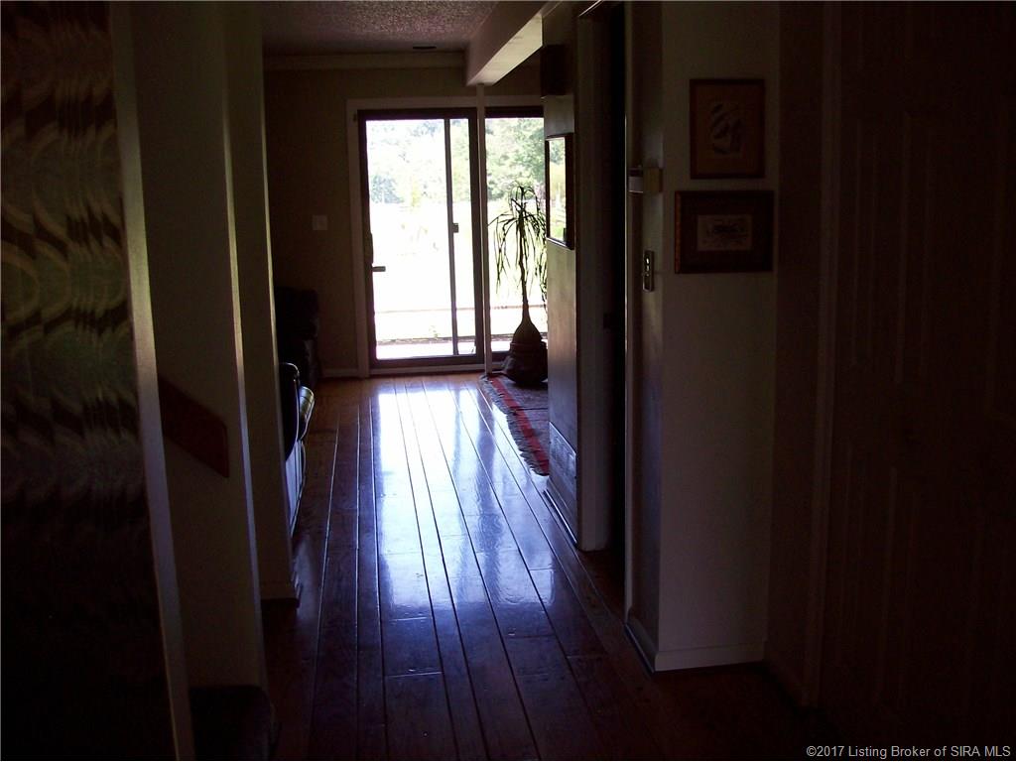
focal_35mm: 36
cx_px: 508
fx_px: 1057
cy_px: 381
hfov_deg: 51.4
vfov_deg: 39.7
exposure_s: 1/67.9
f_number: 2.7
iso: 80
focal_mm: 6
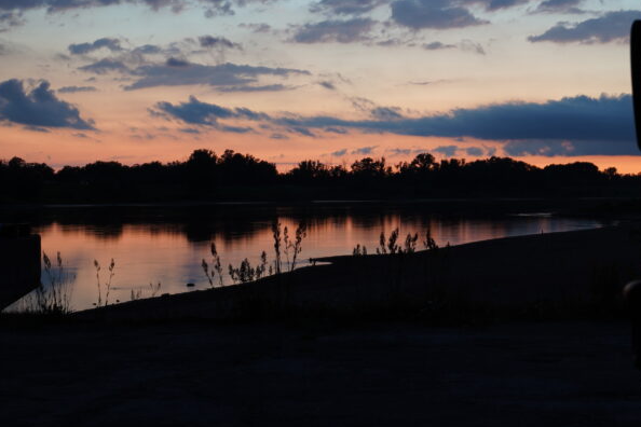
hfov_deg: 29.2
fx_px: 1228
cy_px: 108
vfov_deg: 19.6
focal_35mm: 69
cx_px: 388
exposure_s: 2.5
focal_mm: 40
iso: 125
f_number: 6.3
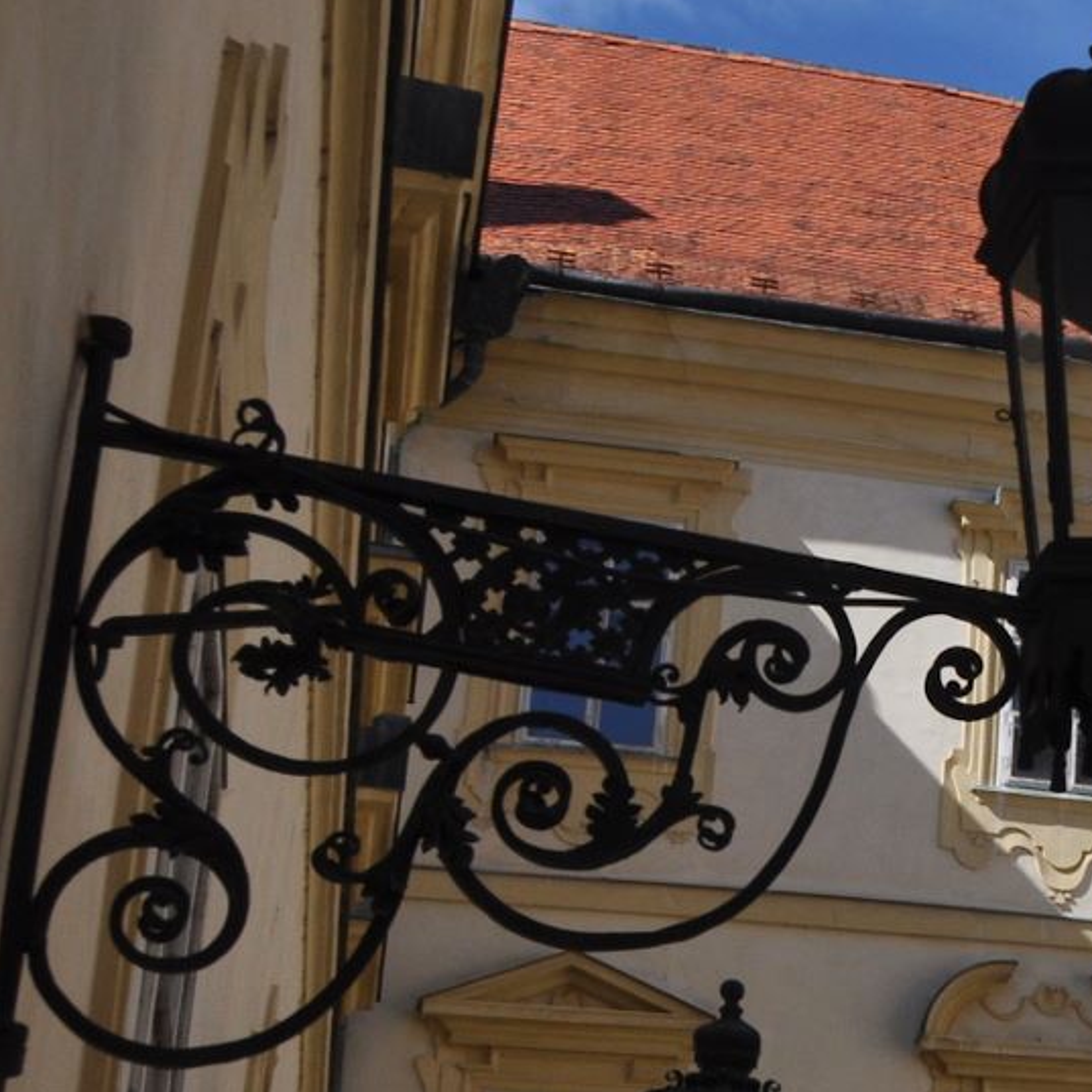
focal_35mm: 91
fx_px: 3248
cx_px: 1936
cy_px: 835
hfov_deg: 16.2
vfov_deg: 18.9
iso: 250
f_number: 11
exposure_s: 1/125
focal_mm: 20
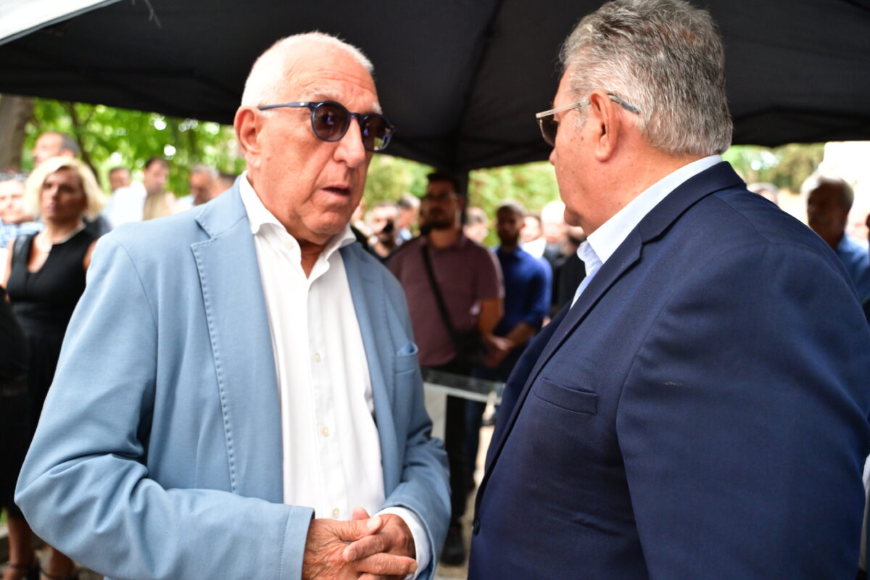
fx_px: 677
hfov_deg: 65.5
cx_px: 435
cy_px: 290
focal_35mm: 28
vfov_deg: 46.4
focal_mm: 28
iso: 4000
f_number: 3.2
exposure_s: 1/250
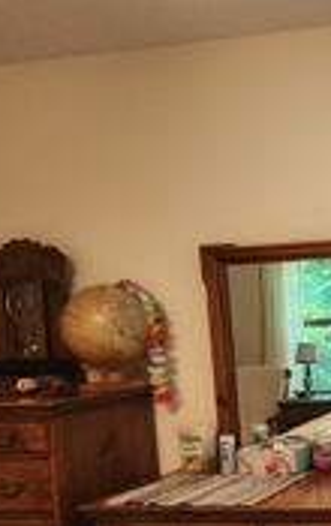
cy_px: 356
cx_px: 504
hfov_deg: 21.2
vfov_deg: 39.0
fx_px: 733
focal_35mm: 51
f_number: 1.8
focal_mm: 5.4
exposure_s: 1/120
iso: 250
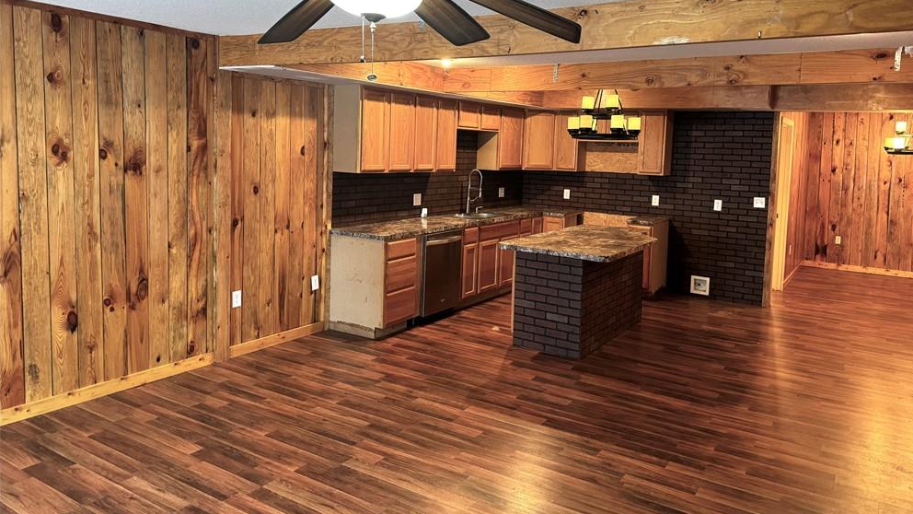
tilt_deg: -4.7
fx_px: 654
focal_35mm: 27
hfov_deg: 69.8
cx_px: 470
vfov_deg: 42.5
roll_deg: -2.0
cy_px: 190
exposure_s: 1/60
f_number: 1.78
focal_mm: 6.76
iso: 500
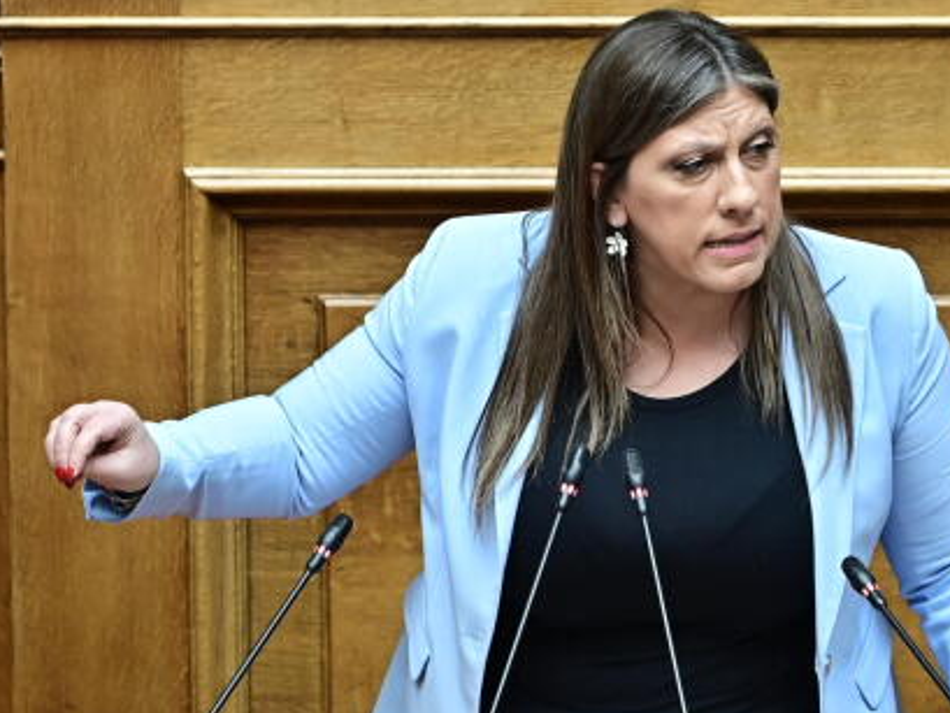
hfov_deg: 4.3
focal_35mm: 465
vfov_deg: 3.2
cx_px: 664
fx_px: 12765
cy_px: 469
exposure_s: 1/400
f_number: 2.8
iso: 1000
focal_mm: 200
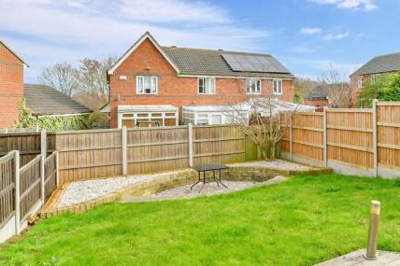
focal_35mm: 23
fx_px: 255
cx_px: 275
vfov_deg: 54.2
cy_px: 93
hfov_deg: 73.2
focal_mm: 10
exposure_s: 1/125
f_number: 8
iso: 160
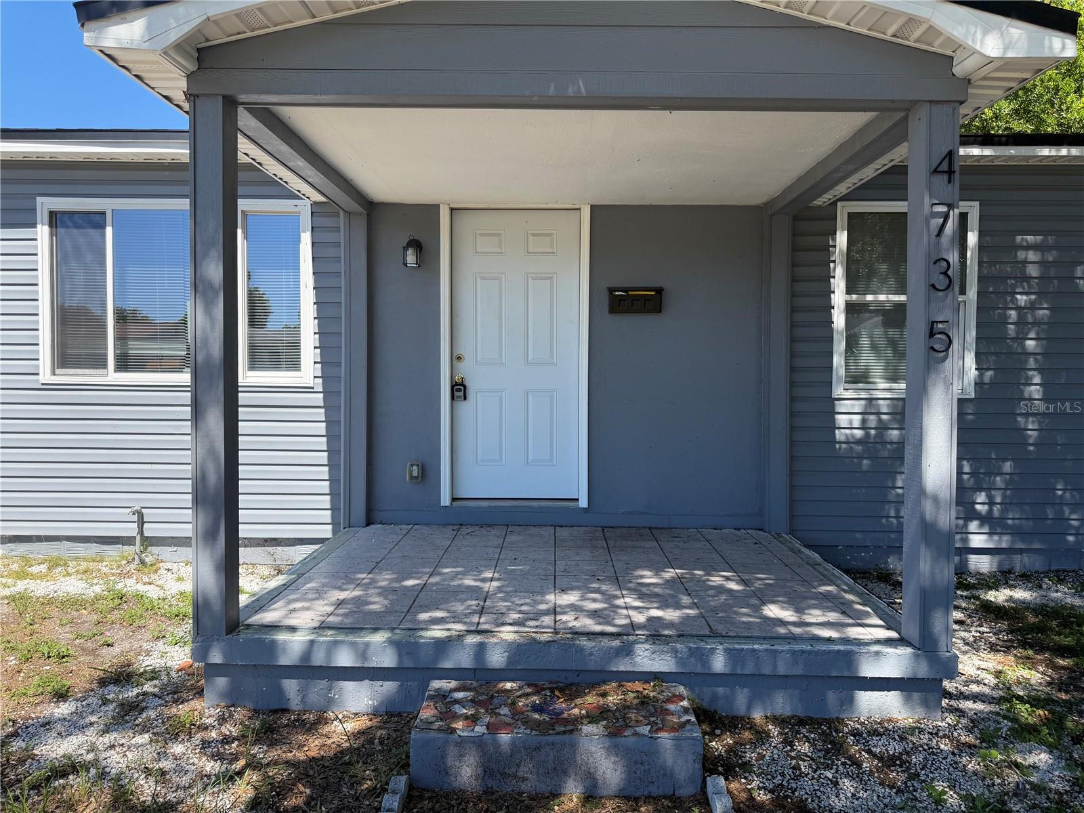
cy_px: 406
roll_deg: -0.4
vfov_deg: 56.8
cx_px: 542
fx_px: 752
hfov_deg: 71.6
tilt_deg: -1.2
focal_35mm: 24
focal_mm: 6.76
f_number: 1.78
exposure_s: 1/2169
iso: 100
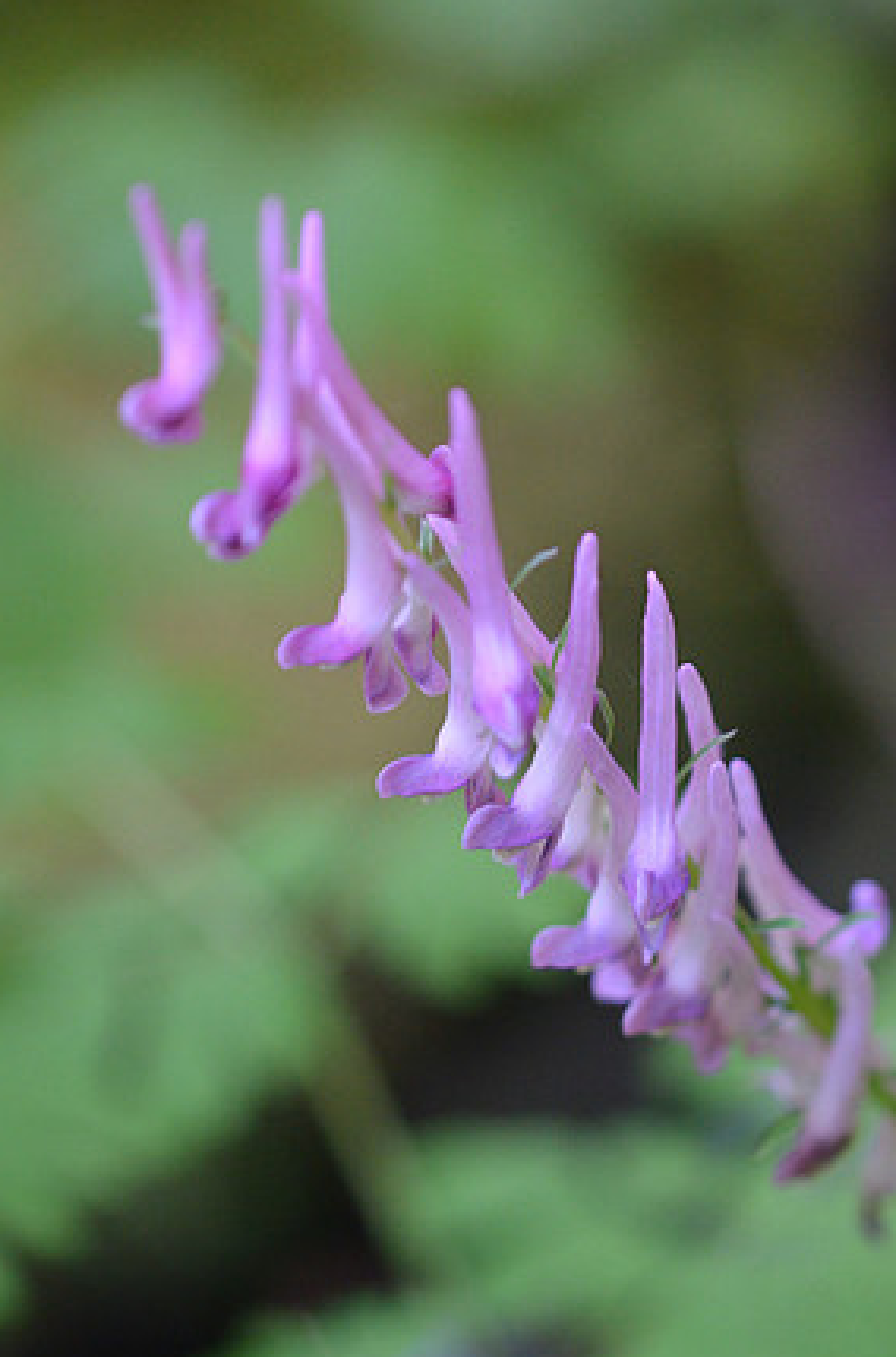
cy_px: 830
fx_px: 3043
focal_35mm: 81
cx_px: 603
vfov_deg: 25.1
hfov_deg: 16.7
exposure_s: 1/320
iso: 1600
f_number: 3
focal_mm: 40
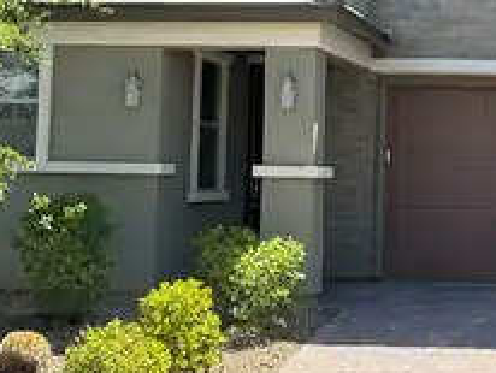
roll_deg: -1.2
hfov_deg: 20.7
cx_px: 433
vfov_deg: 15.8
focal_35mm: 93
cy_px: 53
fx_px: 1334
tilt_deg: +3.9
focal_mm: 6.76
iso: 100
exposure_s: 1/1931
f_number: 1.78
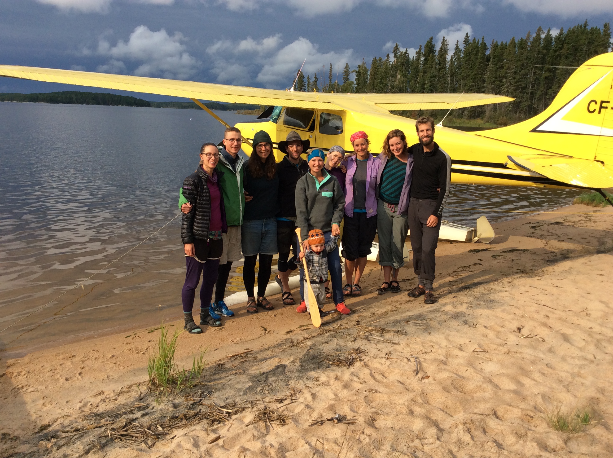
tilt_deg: -14.7
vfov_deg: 44.1
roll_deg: -2.2
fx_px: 566
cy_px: 229
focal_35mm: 32
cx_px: 306
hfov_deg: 56.9
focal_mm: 3.3
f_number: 2.4
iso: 32
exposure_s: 1/969
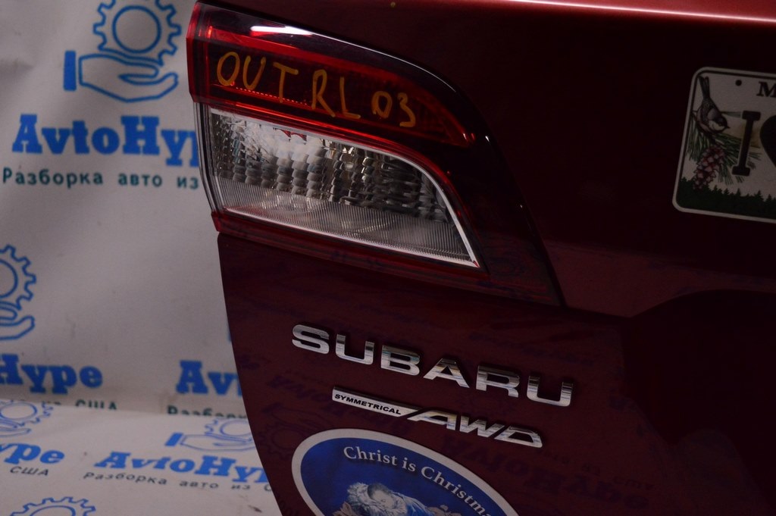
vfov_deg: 30.8
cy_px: 258
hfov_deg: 45.0
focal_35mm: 44
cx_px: 388
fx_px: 937
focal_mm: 29
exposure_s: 1/400
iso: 1600
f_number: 4.2
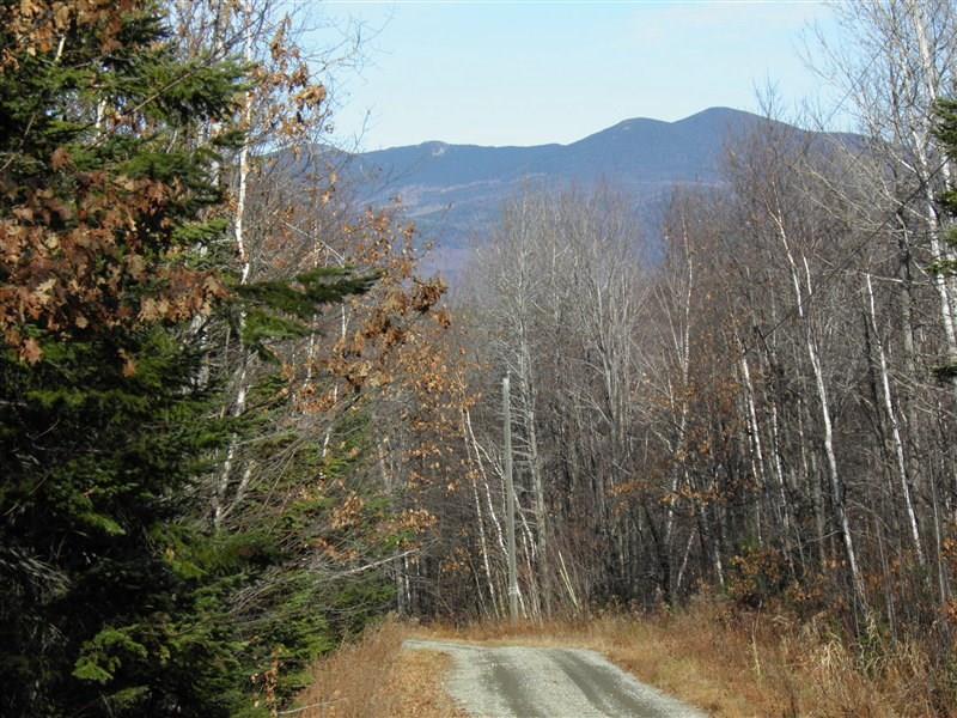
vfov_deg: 11.8
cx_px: 478
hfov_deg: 15.6
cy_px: 359
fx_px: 3483
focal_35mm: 126
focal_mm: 22.6
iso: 50
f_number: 5.7
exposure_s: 1/250
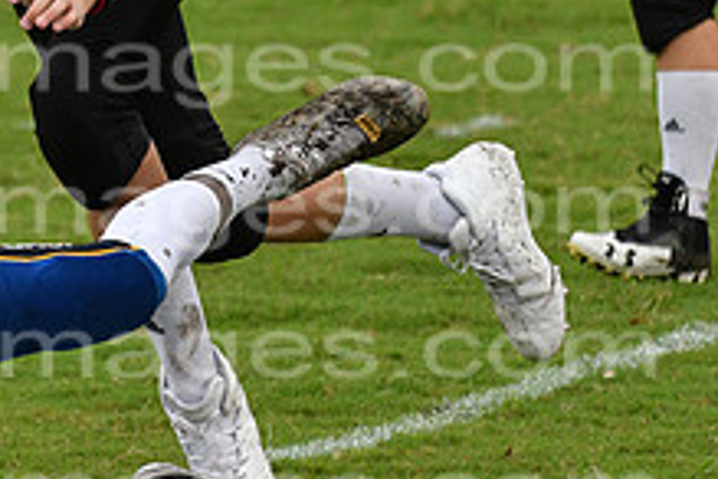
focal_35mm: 557
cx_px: -85
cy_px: 139
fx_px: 11108
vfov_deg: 2.5
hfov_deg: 3.7
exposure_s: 1/3200
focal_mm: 140
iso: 800
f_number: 3.5
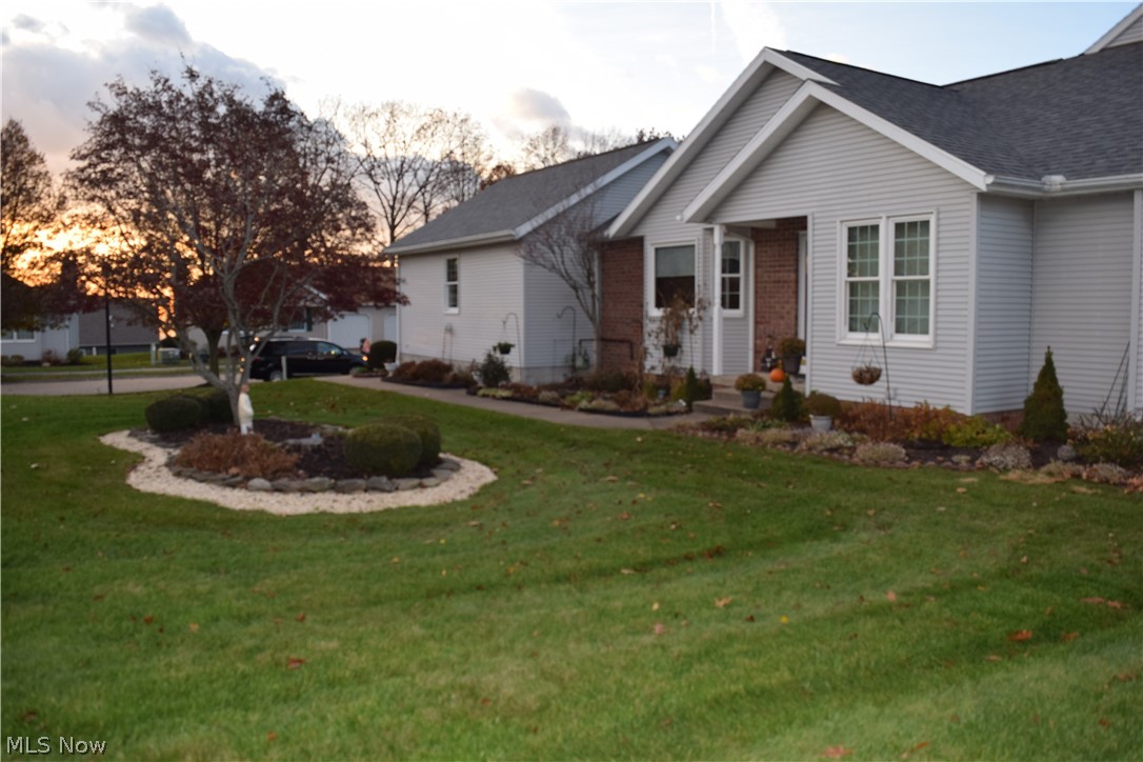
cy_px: 381
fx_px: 857
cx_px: 572
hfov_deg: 67.4
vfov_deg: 47.9
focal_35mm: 27
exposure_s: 1/125
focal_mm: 18
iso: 280
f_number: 5.6
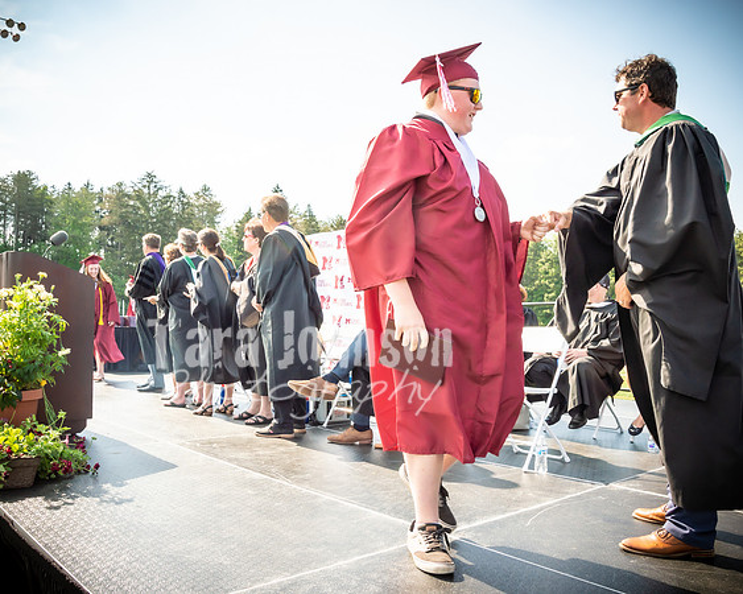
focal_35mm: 29
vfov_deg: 50.3
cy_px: 297
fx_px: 632
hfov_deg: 60.9
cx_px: 372
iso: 200
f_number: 7.1
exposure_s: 1/500
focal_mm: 17
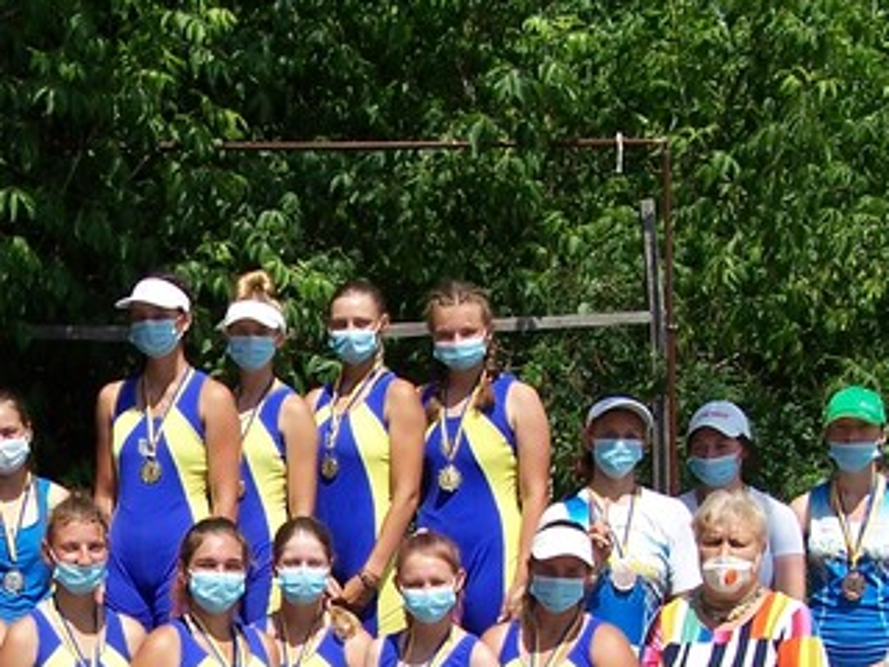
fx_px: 2132
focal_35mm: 83
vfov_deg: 17.4
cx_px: 194
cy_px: 646
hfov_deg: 23.3
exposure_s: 1/1000
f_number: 4
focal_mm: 6.3
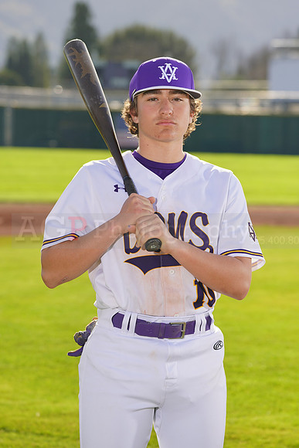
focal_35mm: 189
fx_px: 2353
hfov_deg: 7.3
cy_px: 224
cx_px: 150
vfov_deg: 10.9
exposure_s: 1/250
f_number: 8
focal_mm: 189
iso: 100
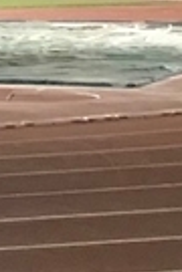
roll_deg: +0.1
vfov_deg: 7.7
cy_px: -203
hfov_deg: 4.5
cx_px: -718
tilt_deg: +4.2
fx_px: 1964
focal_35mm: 259
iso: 100
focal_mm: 3.99
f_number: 1.8
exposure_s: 1/13
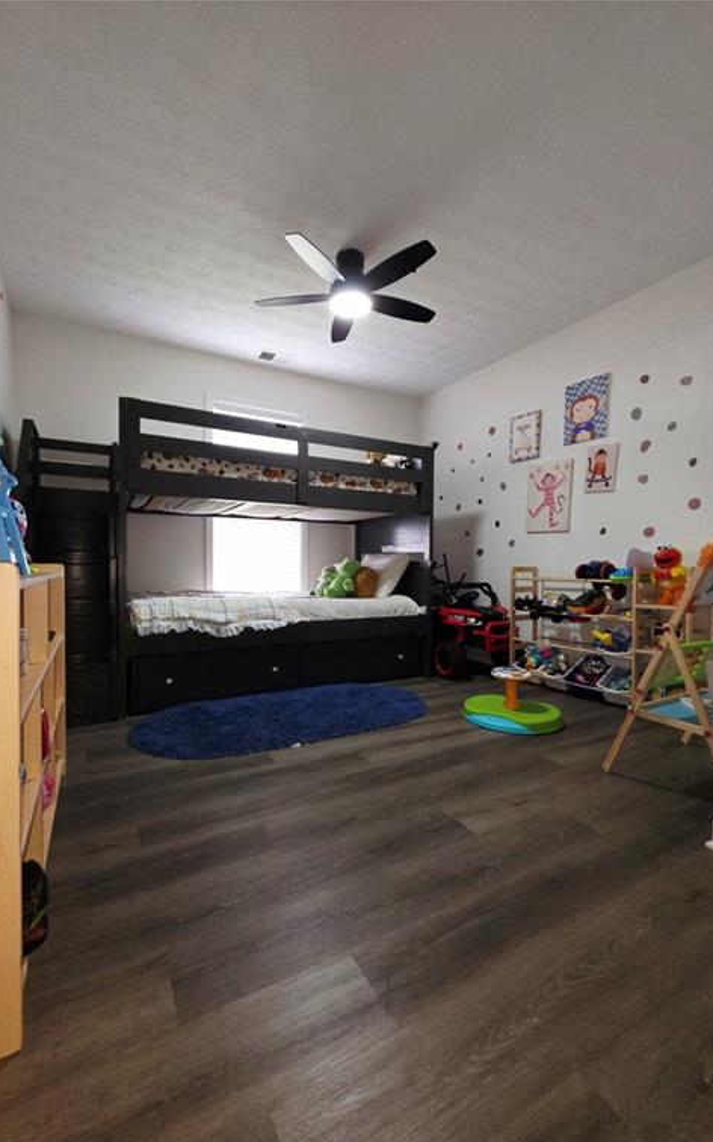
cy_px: 579
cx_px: 334
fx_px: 436
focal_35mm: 14
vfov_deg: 105.3
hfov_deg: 78.5
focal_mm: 2.2
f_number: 1.9
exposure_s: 1/60.2
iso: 160
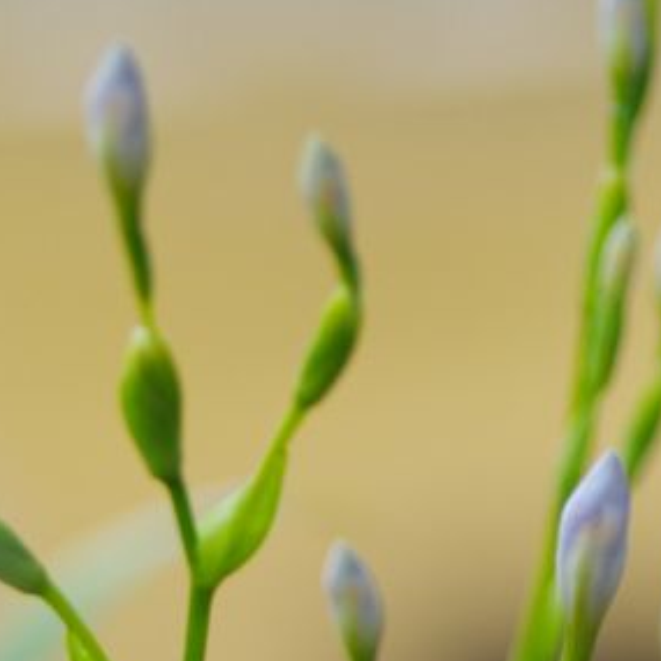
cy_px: 1310
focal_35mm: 552
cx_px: -88
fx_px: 11925
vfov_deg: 3.2
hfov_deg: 3.2
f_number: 2.8
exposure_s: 1/400
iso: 200
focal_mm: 100
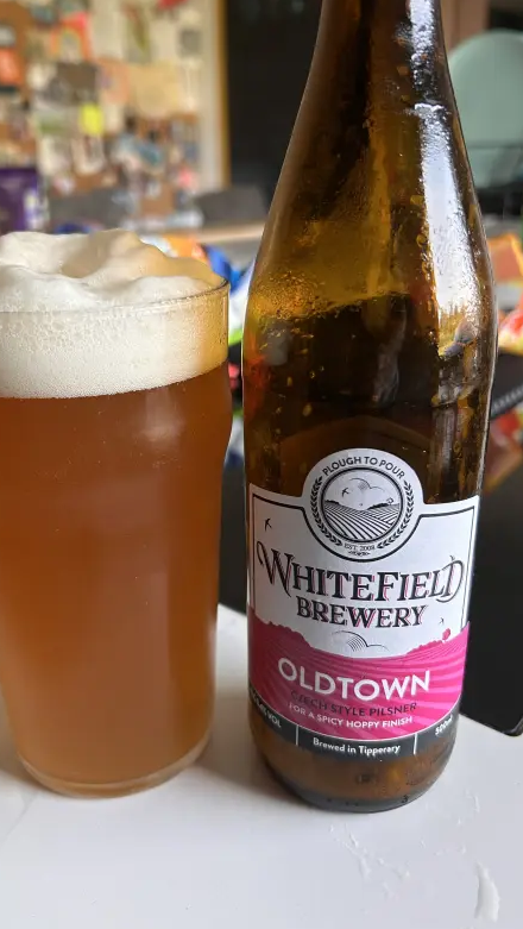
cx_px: 225
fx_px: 714
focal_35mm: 29
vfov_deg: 66.0
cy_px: 462
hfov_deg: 40.1
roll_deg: +1.1
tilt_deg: -20.4
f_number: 1.5
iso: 125
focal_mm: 5.7
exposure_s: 1/72
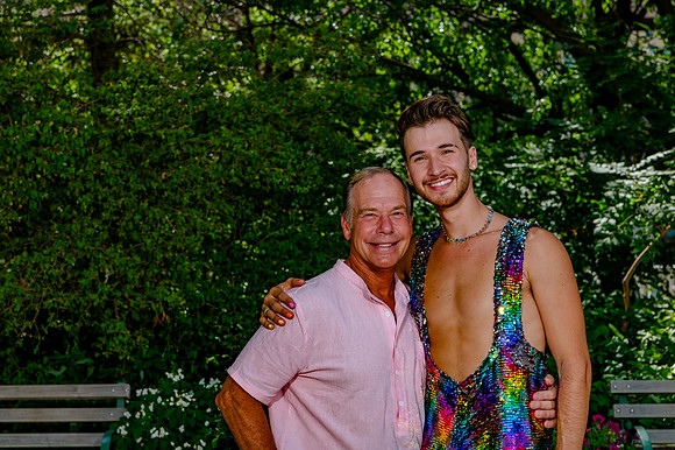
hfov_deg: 29.4
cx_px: 331
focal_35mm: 69
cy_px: 192
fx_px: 1287
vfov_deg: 19.8
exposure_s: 1/320
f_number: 7.1
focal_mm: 60
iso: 200
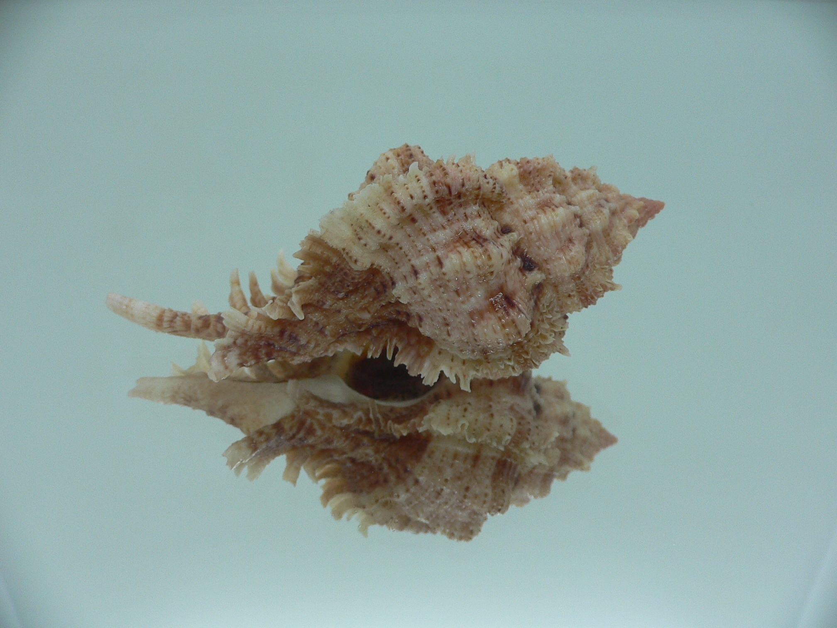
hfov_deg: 52.6
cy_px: 314
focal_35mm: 35
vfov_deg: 40.7
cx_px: 418
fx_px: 846
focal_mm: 4.6
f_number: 2.8
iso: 80
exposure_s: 1/60
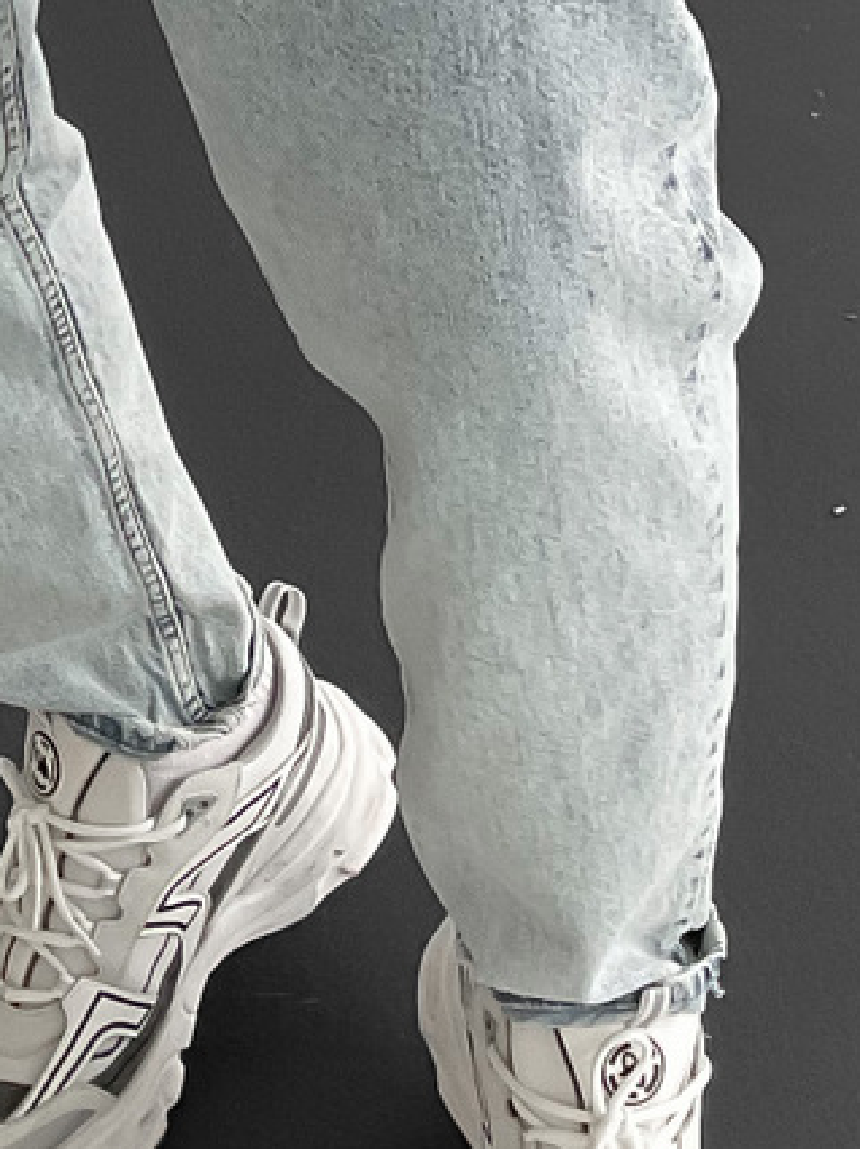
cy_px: -777
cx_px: 13
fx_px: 3614
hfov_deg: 13.4
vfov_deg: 15.9
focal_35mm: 109
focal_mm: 3
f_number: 1.8
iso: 64
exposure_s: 1/80
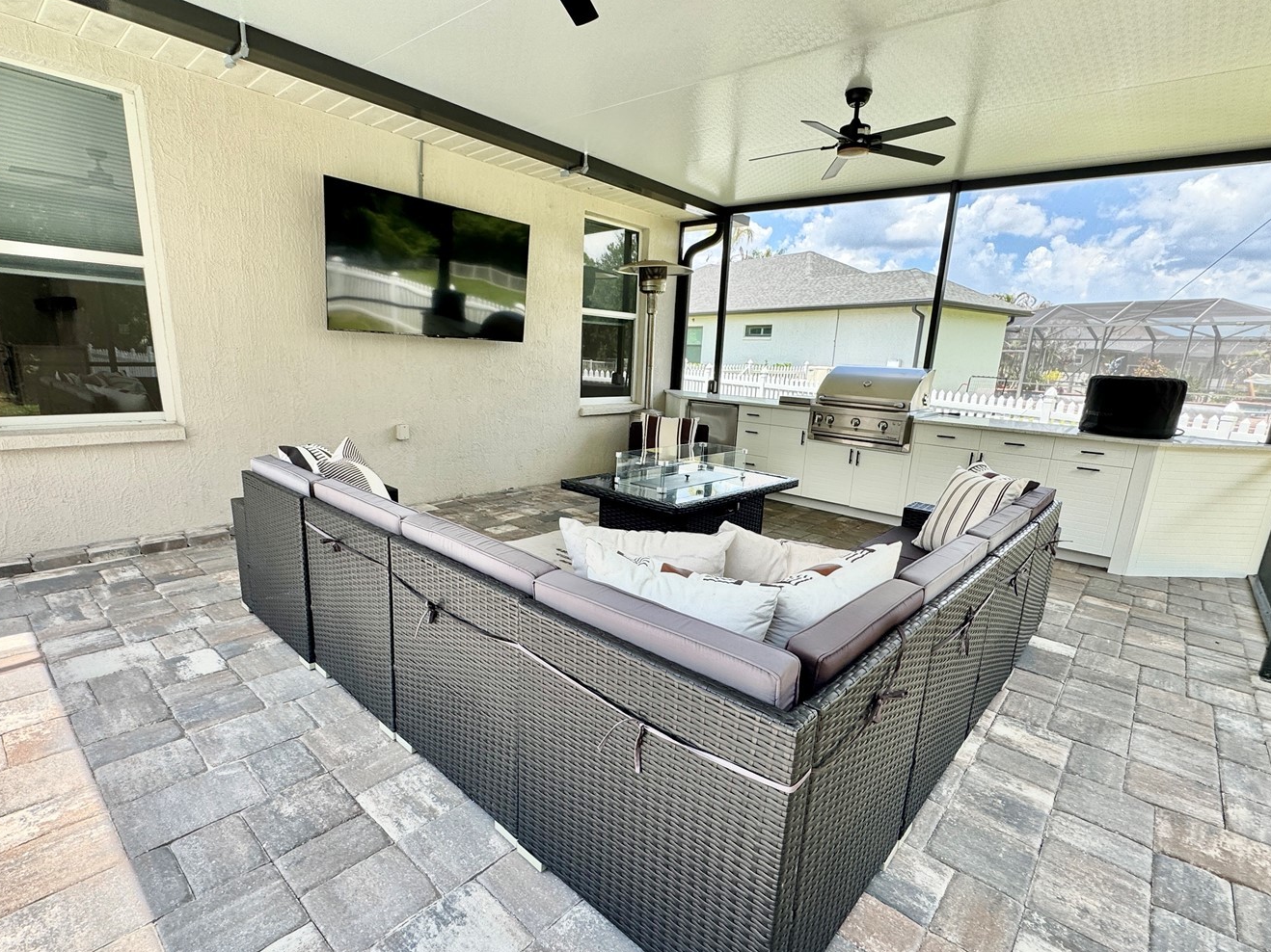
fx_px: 624
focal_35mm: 17
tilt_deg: -15.0
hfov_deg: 91.0
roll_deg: -2.7
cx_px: 635
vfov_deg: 74.6
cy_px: 509
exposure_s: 1/188
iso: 40
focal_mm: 2.22
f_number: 2.2
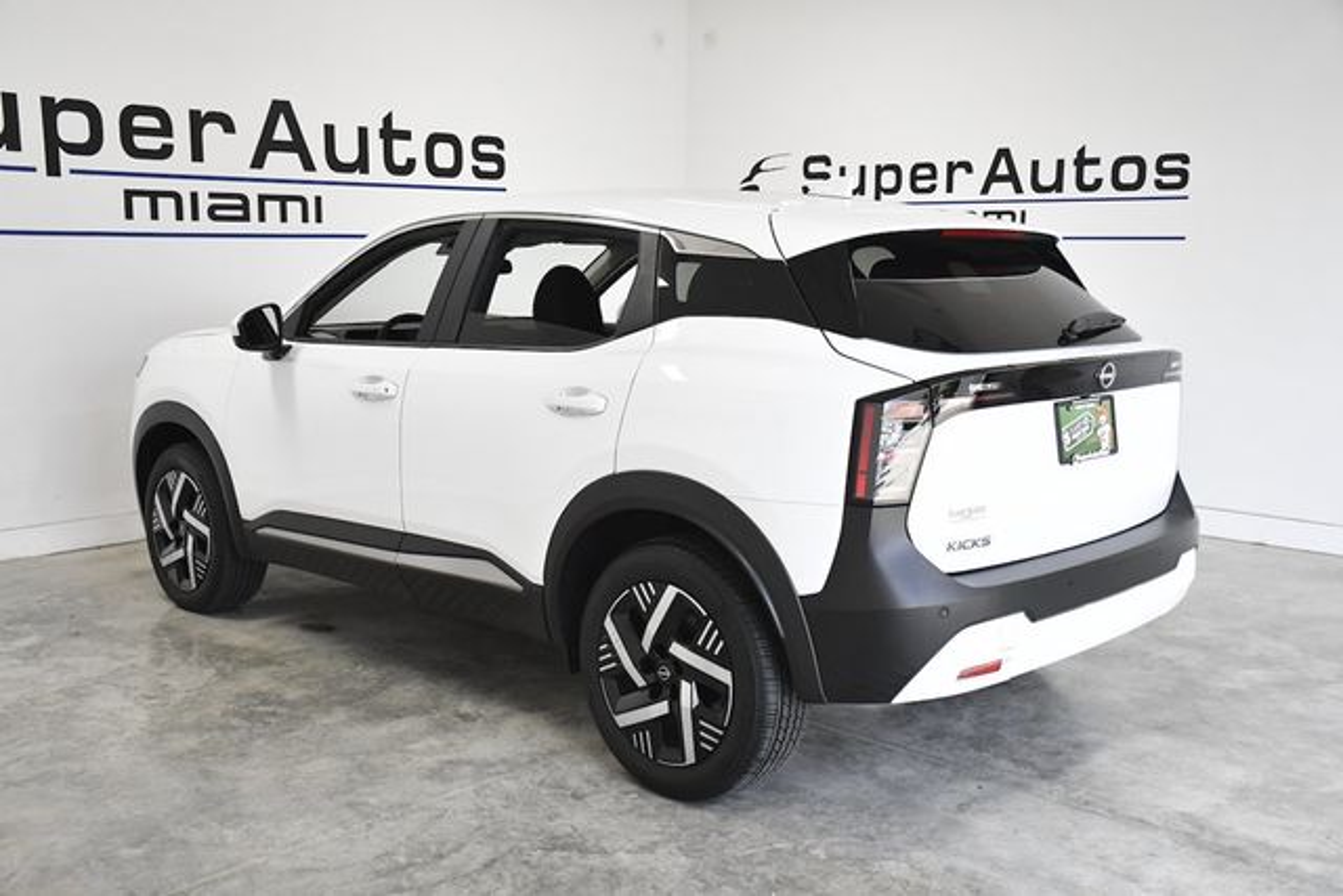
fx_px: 1343
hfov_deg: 53.1
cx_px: 672
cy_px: 448
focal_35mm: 36
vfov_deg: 36.9
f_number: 4.5
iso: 2500
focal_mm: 24
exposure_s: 1/1250
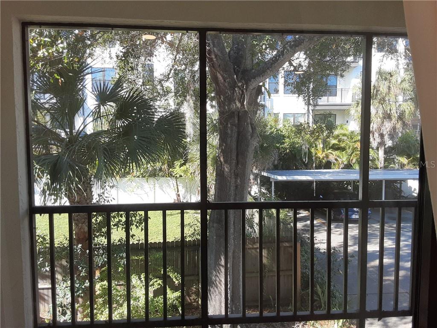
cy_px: 164
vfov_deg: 51.4
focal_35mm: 27
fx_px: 341
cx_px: 218
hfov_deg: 65.3
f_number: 1.9
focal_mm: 2.91
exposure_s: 1/177
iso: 40
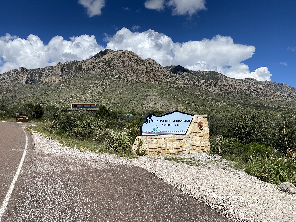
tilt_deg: +3.0
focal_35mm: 26
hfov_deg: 67.3
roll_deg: +0.4
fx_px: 222
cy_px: 111
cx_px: 148
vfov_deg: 53.1
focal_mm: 4.25
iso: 32
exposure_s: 1/5747
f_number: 1.8
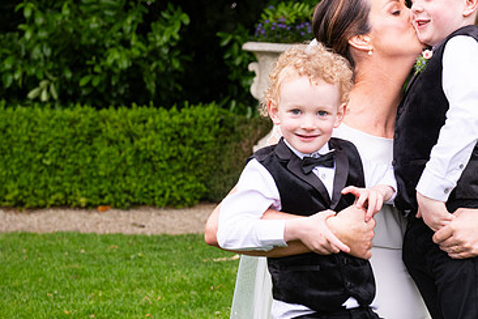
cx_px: 364
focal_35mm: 92
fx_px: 1221
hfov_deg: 21.9
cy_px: 138
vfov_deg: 14.9
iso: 400
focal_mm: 58
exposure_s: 1/200
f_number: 5
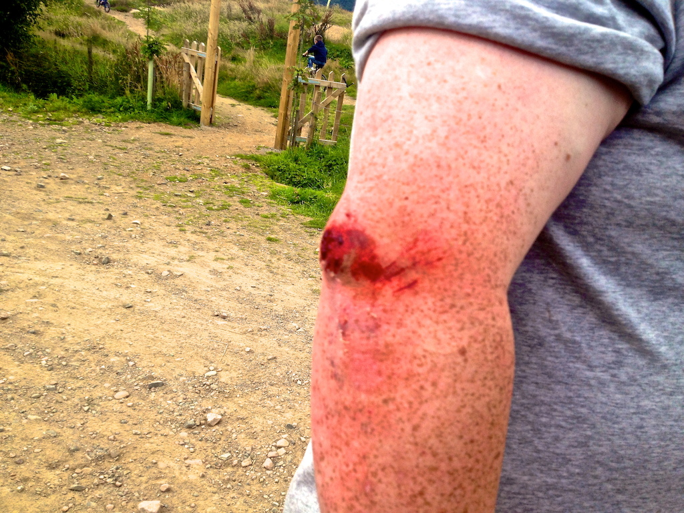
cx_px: 342
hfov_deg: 52.6
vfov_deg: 40.7
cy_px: 256
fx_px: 692
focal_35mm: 35
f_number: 2.4
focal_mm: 4.28
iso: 50
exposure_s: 1/456
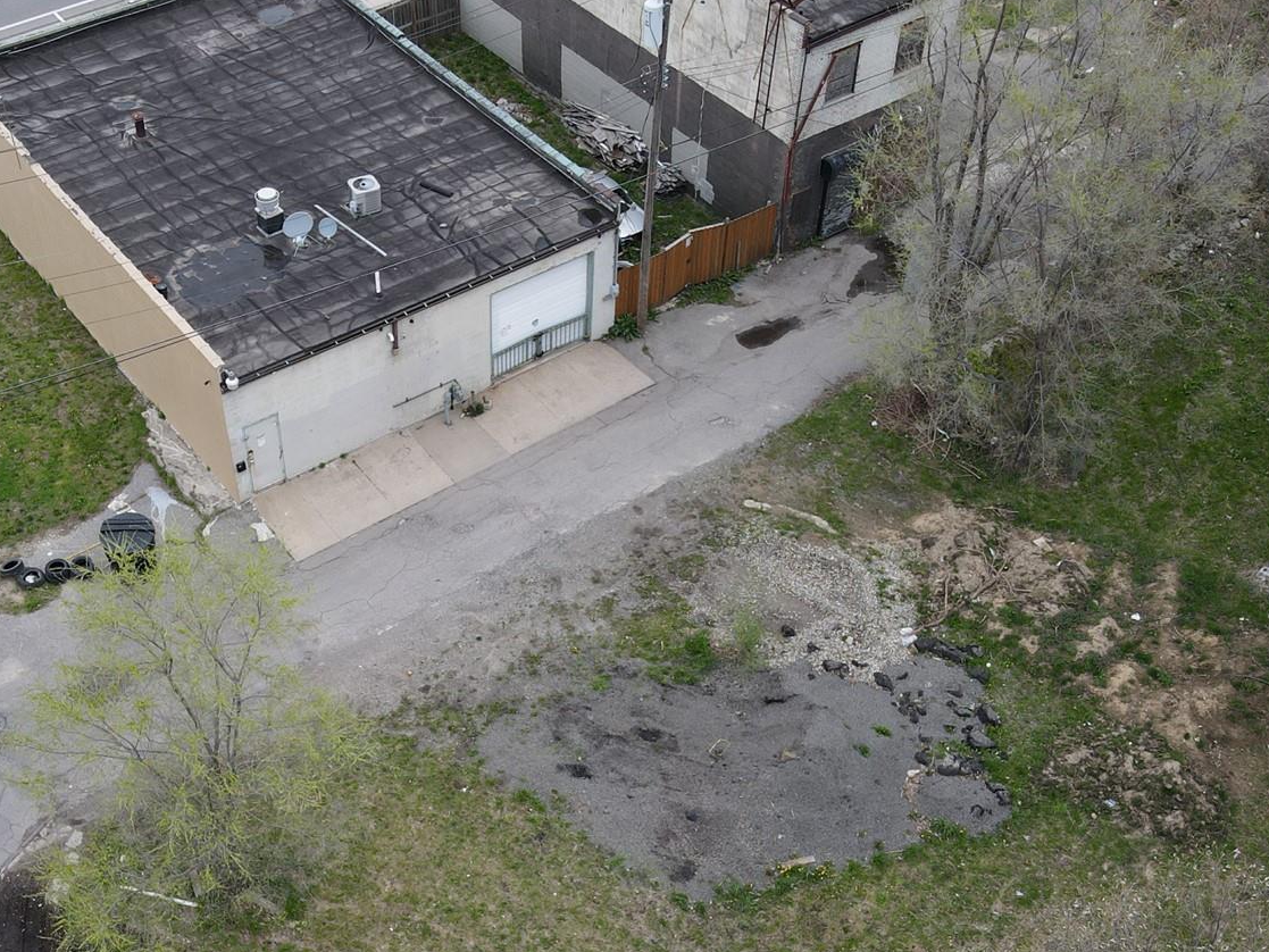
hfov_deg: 42.7
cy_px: 666
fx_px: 1613
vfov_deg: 32.5
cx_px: 503
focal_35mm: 44
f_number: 2.8
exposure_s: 1/80
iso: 100
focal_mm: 4.5
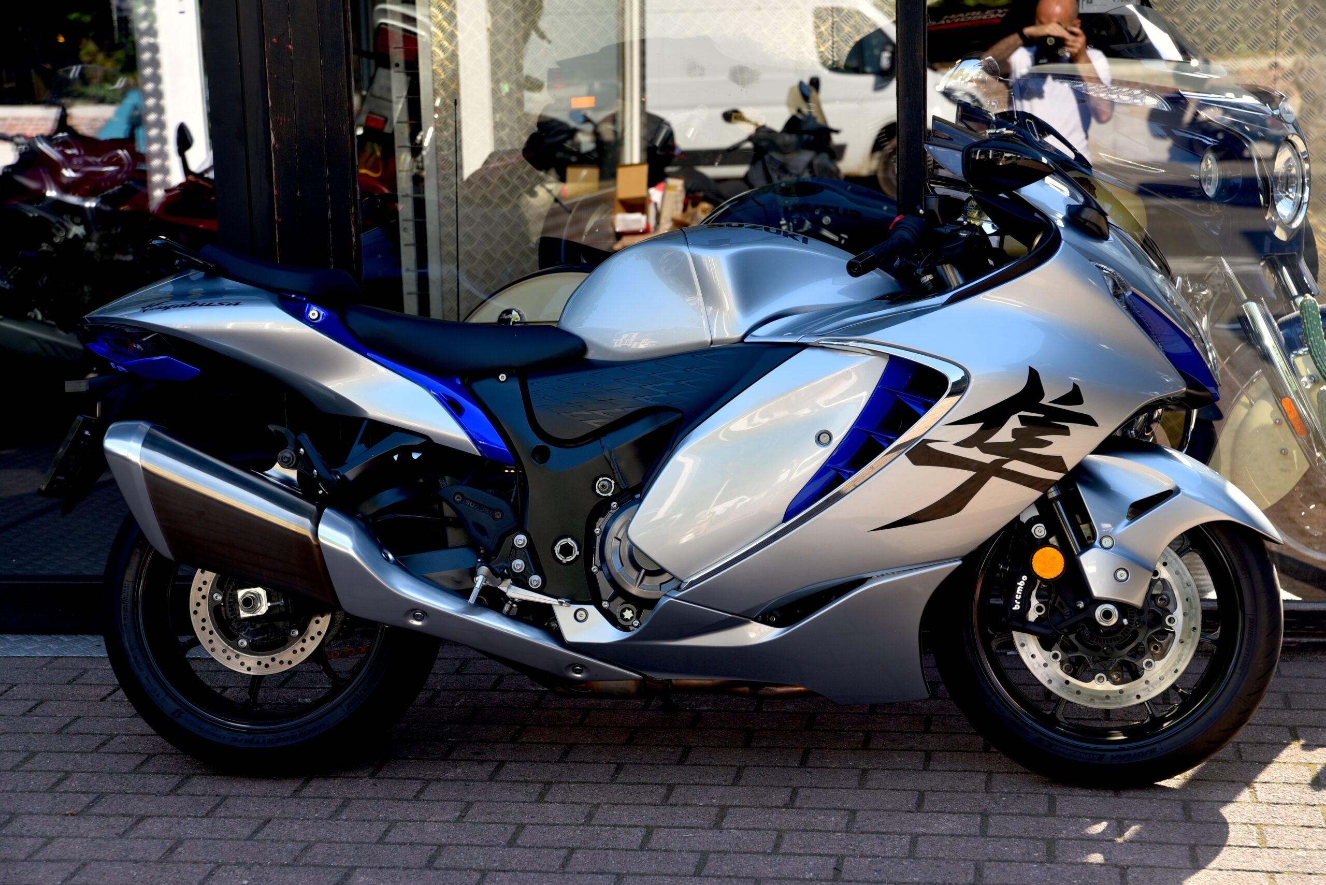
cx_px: 663
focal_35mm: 70
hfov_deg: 28.8
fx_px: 2579
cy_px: 442
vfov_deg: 19.5
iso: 100
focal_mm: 70
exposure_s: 1/100
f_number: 5
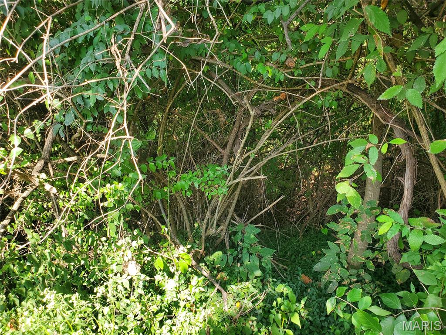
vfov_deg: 53.1
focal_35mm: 26
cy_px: 168
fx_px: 335
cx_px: 223
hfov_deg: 67.3
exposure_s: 1/136
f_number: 2.4
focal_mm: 4.3
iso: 50
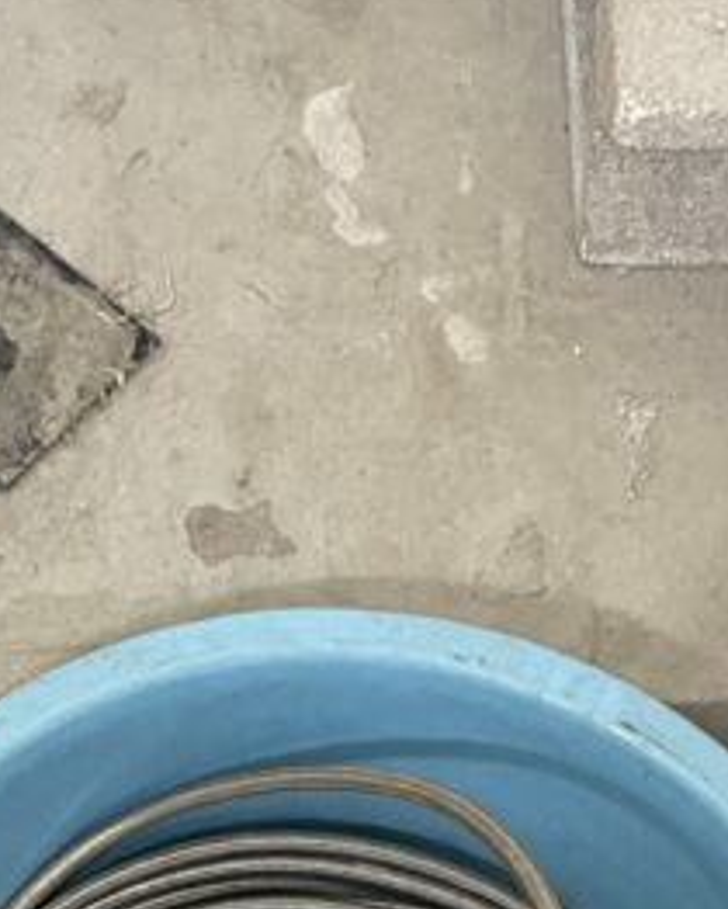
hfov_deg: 15.4
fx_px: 2663
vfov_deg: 18.4
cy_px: 1086
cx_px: 121
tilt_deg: -70.5
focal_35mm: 99
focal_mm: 4.2
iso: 500
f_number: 1.6
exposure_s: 1/54
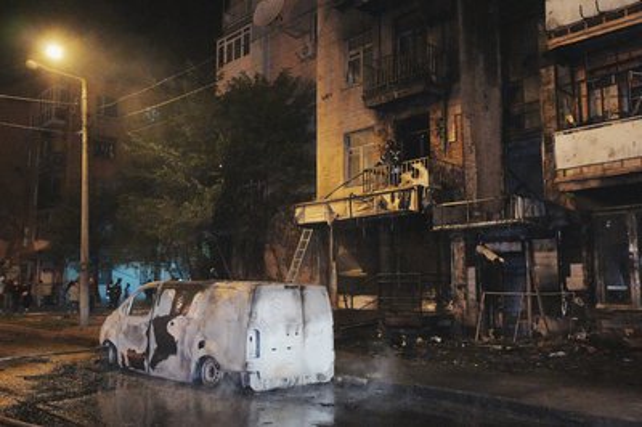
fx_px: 624
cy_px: 214
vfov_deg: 37.8
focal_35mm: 35
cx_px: 321
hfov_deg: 54.5
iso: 25600
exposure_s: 1/500
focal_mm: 35
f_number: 4
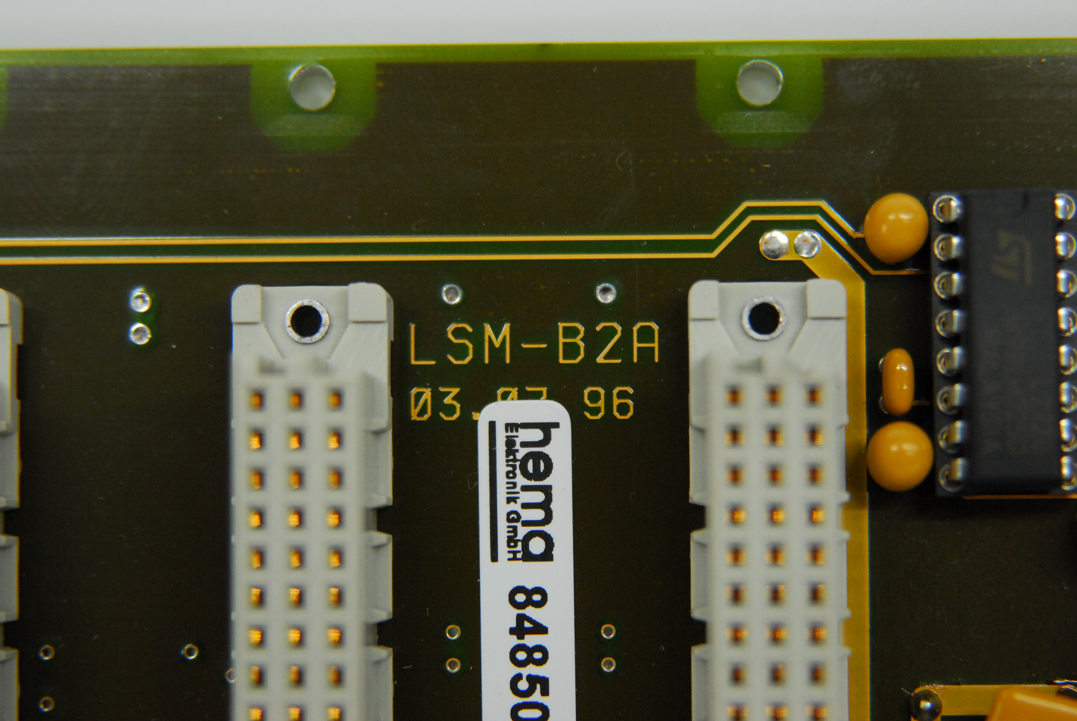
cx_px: 538
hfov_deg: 17.0
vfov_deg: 11.5
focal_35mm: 120
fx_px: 3594
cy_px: 360
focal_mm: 80
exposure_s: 1/100
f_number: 4
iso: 800
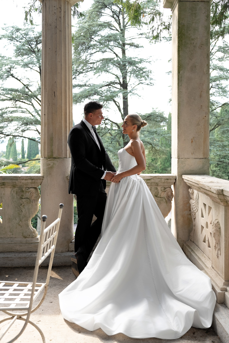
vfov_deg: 55.8
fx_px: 324
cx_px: 114
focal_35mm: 34
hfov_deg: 38.9
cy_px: 172
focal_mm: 34
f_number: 2.8
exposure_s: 1/640
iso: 640
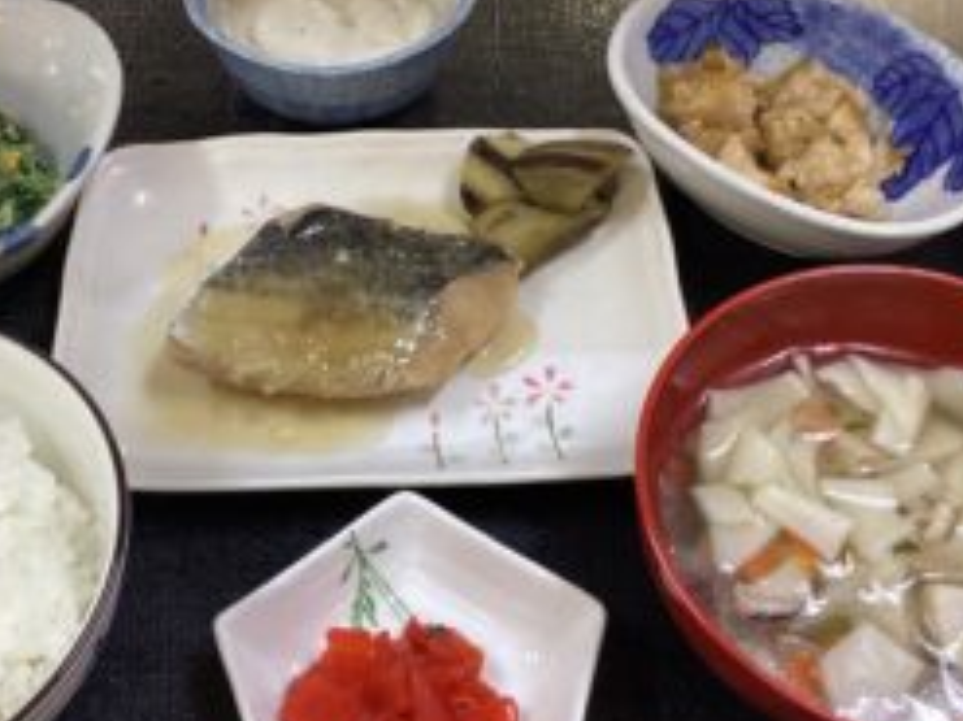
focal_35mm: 47
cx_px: 376
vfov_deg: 30.8
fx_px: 1307
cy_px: 388
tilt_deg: -58.2
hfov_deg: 40.2
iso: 125
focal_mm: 3.3
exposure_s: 1/60
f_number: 2.4
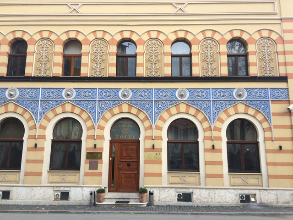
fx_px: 245
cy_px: 110
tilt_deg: +9.5
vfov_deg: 48.2
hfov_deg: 61.7
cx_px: 146
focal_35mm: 29
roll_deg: +0.6
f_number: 2.2
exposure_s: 1/414
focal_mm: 4.15
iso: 32
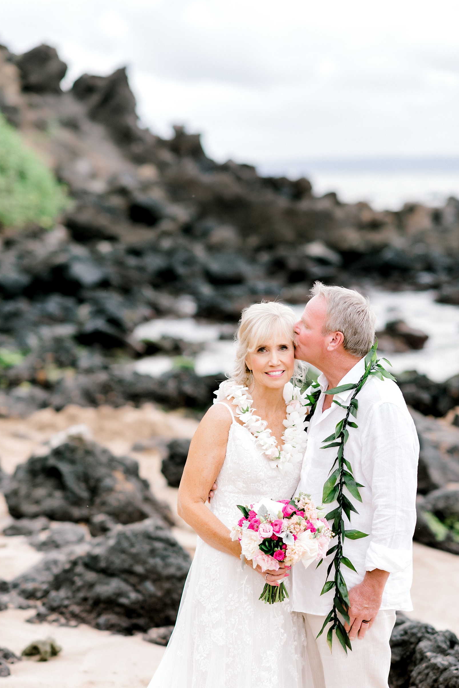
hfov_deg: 14.4
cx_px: 239
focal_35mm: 95
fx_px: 1815
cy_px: 359
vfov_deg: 21.4
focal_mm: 85
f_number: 2.2
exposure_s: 1/250
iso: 200
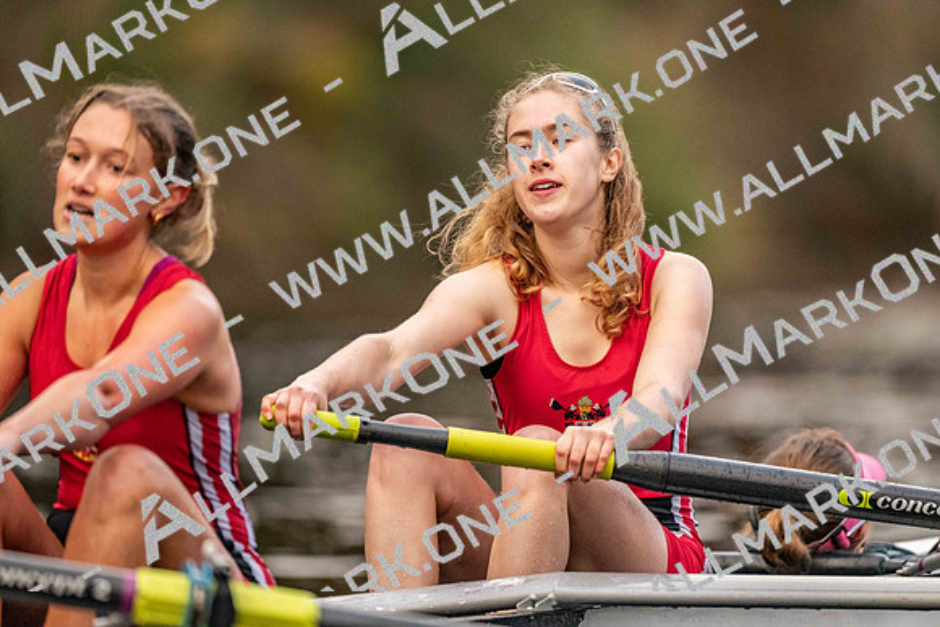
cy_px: 314
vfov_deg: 2.3
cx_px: 470
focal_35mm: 600
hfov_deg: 3.4
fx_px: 15670
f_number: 4
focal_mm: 600
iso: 4500
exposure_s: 1/2500
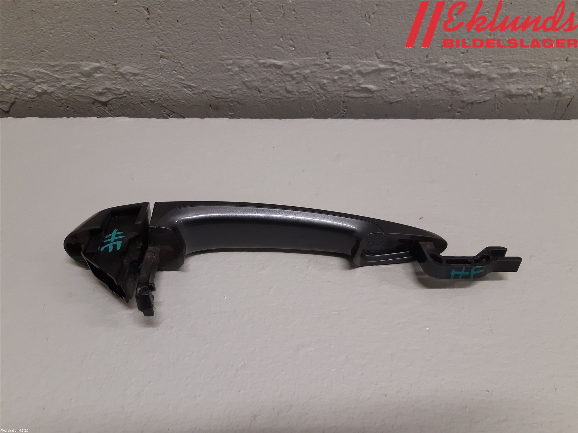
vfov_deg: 53.1
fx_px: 434
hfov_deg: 67.3
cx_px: 289
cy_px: 216
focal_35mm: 26
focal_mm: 3.93
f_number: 1.7
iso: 125
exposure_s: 1/50
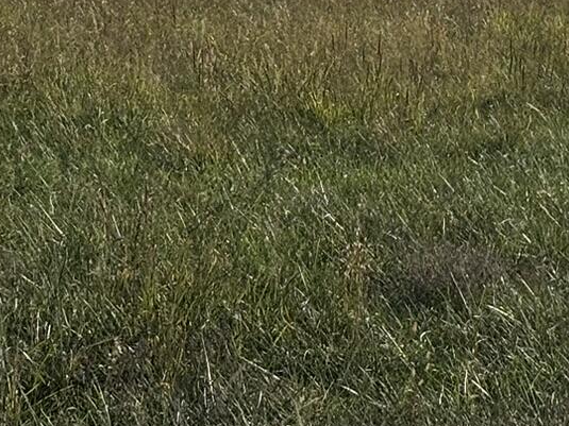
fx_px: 3270
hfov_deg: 9.8
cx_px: 740
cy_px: -334
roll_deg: -0.4
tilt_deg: +2.2
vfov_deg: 7.3
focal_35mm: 199
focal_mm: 5.96
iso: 32
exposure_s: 1/7692
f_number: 1.6
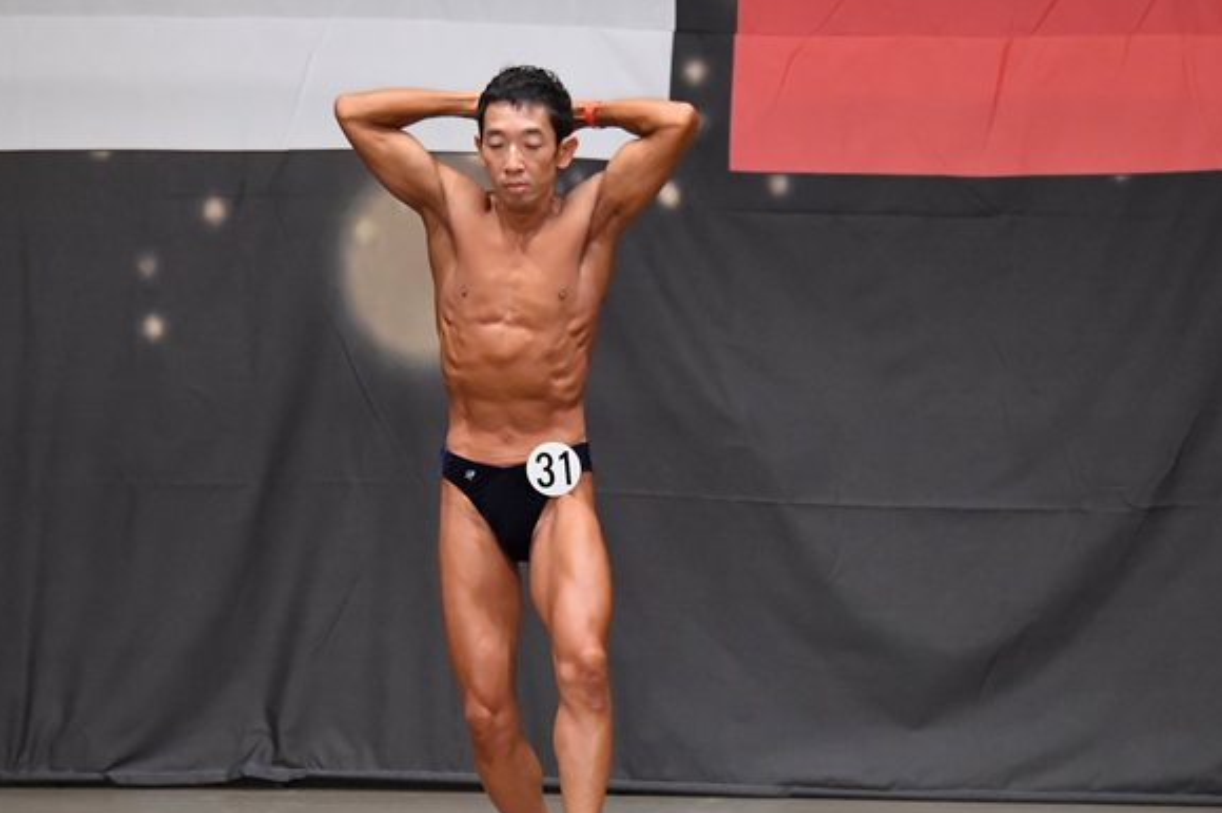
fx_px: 9159
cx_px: 566
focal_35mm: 270
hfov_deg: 7.6
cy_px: 524
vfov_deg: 5.1
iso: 6400
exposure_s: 1/400
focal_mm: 135
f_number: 5.6
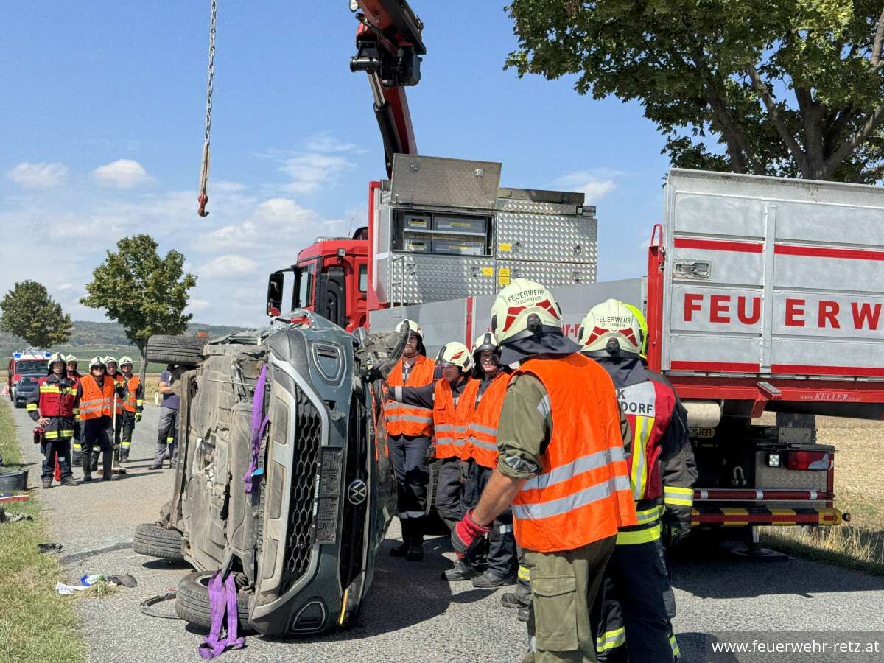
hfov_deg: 39.7
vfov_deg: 30.3
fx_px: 1226
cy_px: 332
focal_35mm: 48
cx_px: 442
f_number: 1.78
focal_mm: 6.76
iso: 64
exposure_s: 1/5376
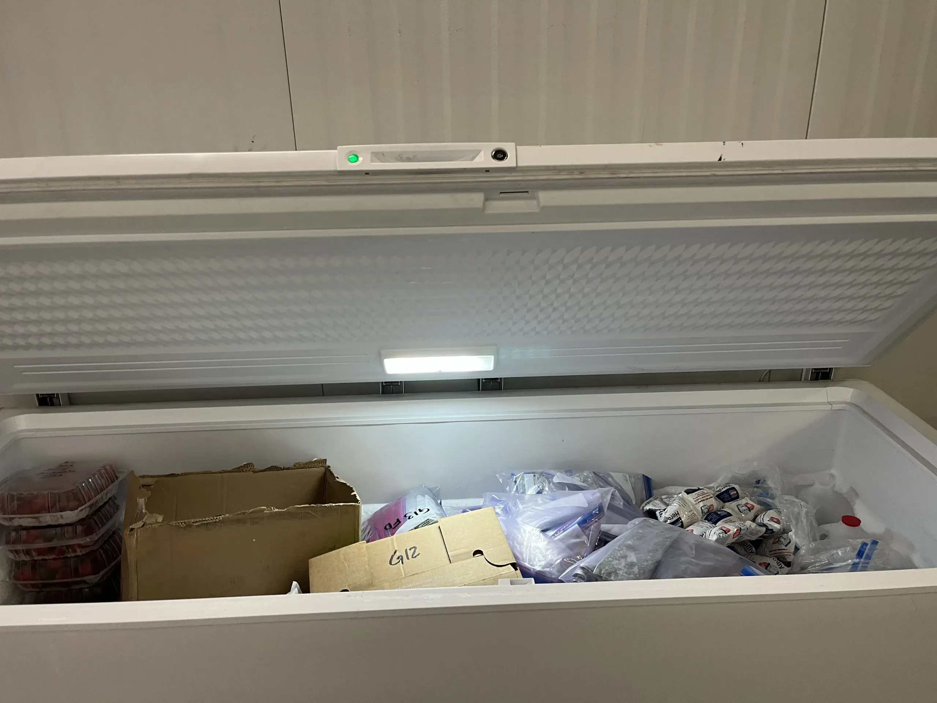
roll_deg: +0.3
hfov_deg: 67.3
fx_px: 704
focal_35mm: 26
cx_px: 468
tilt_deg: -24.3
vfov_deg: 53.1
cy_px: 352
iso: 160
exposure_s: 1/60
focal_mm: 5.1
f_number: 1.6
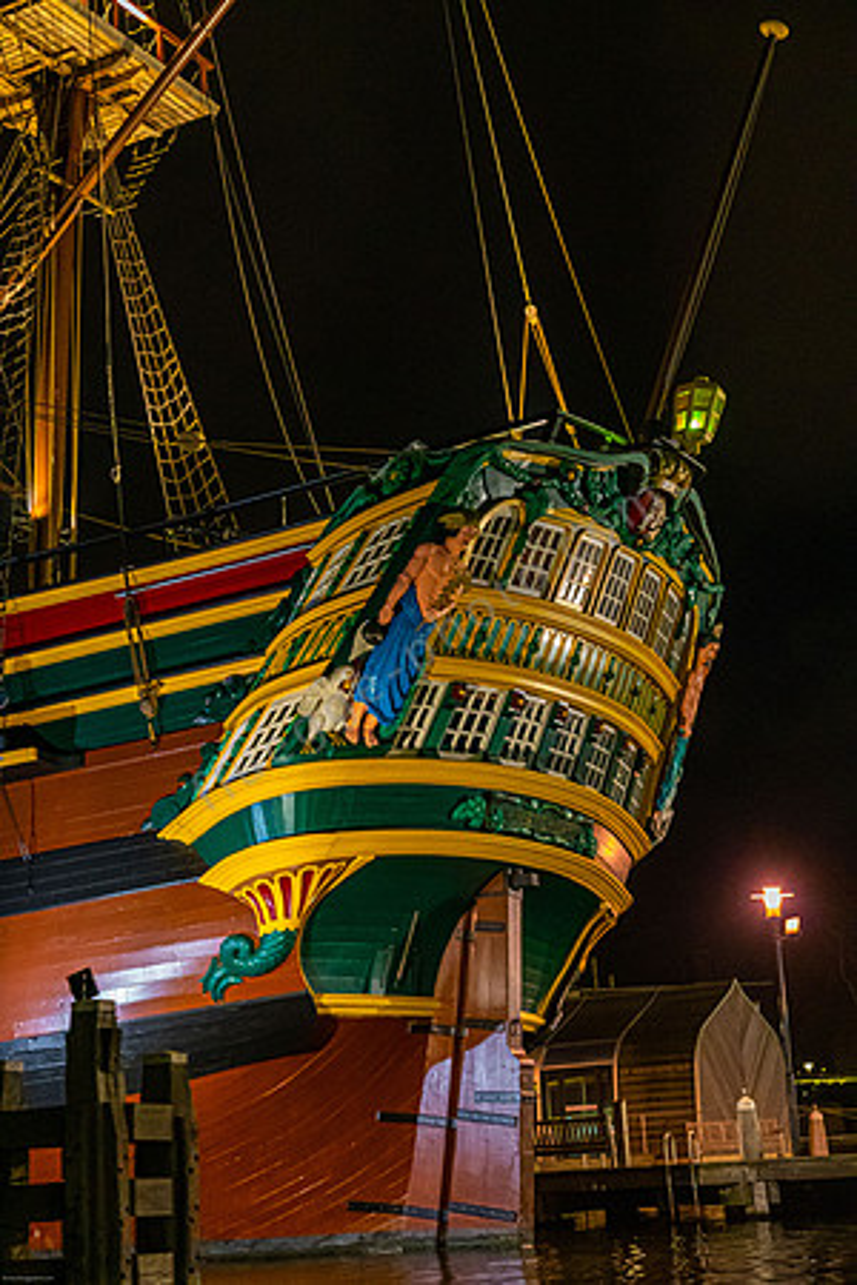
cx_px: 428
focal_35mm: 52
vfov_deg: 38.2
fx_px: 1857
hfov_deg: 26.0
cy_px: 642
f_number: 3.2
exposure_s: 1/40
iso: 5000
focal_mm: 35
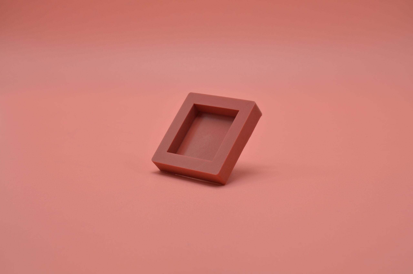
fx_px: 824
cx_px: 206
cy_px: 137
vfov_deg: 18.8
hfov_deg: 28.1
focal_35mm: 72
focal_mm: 48
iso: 200
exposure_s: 1/30
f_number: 10
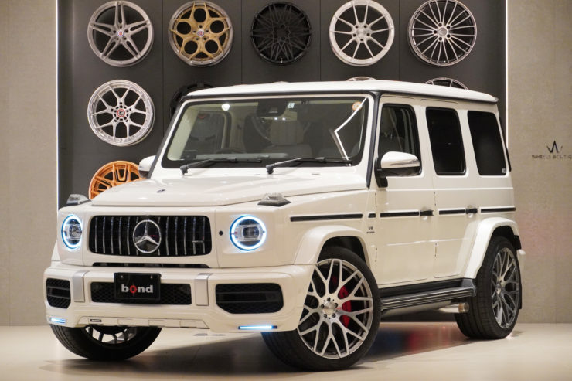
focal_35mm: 106
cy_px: 190
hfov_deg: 19.2
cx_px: 286
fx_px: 1692
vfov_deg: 12.9
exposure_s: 1/320
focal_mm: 71
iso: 3200
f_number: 5.6
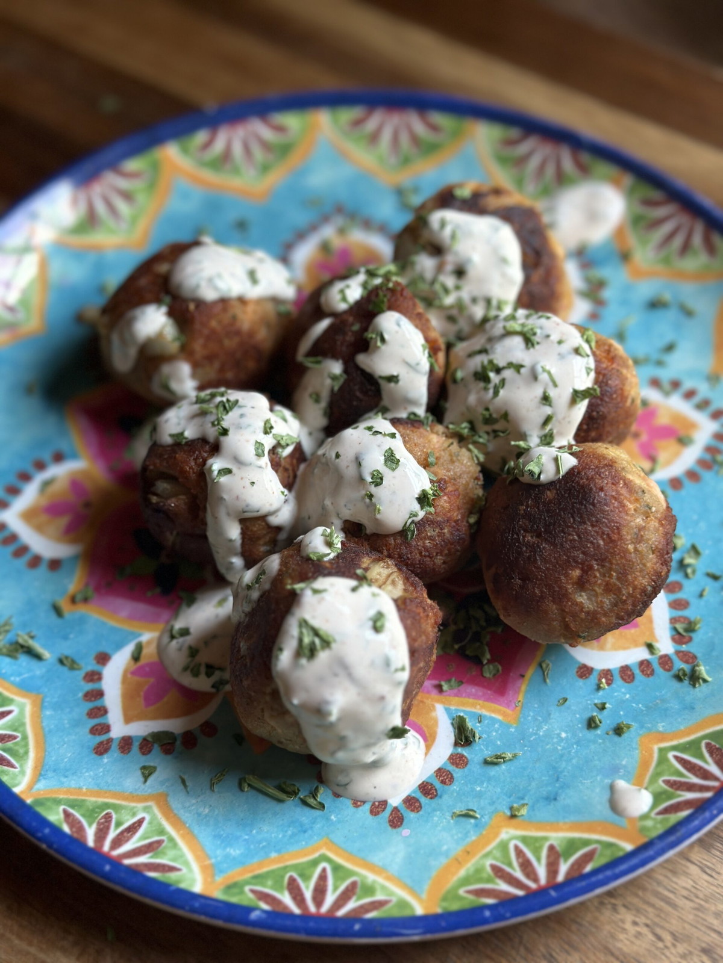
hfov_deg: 30.3
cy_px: 482
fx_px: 1337
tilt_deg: -55.8
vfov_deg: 39.7
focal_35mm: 48
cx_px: 362
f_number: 1.78
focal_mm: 6.86
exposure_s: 1/60
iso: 160
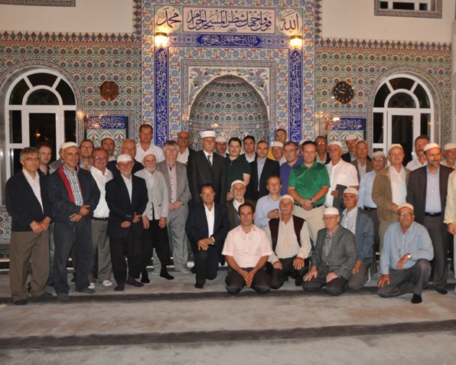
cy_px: 180
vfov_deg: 40.6
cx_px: 276
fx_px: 494
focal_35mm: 37
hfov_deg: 49.2
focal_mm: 21
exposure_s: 1/60
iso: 800
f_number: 3.8
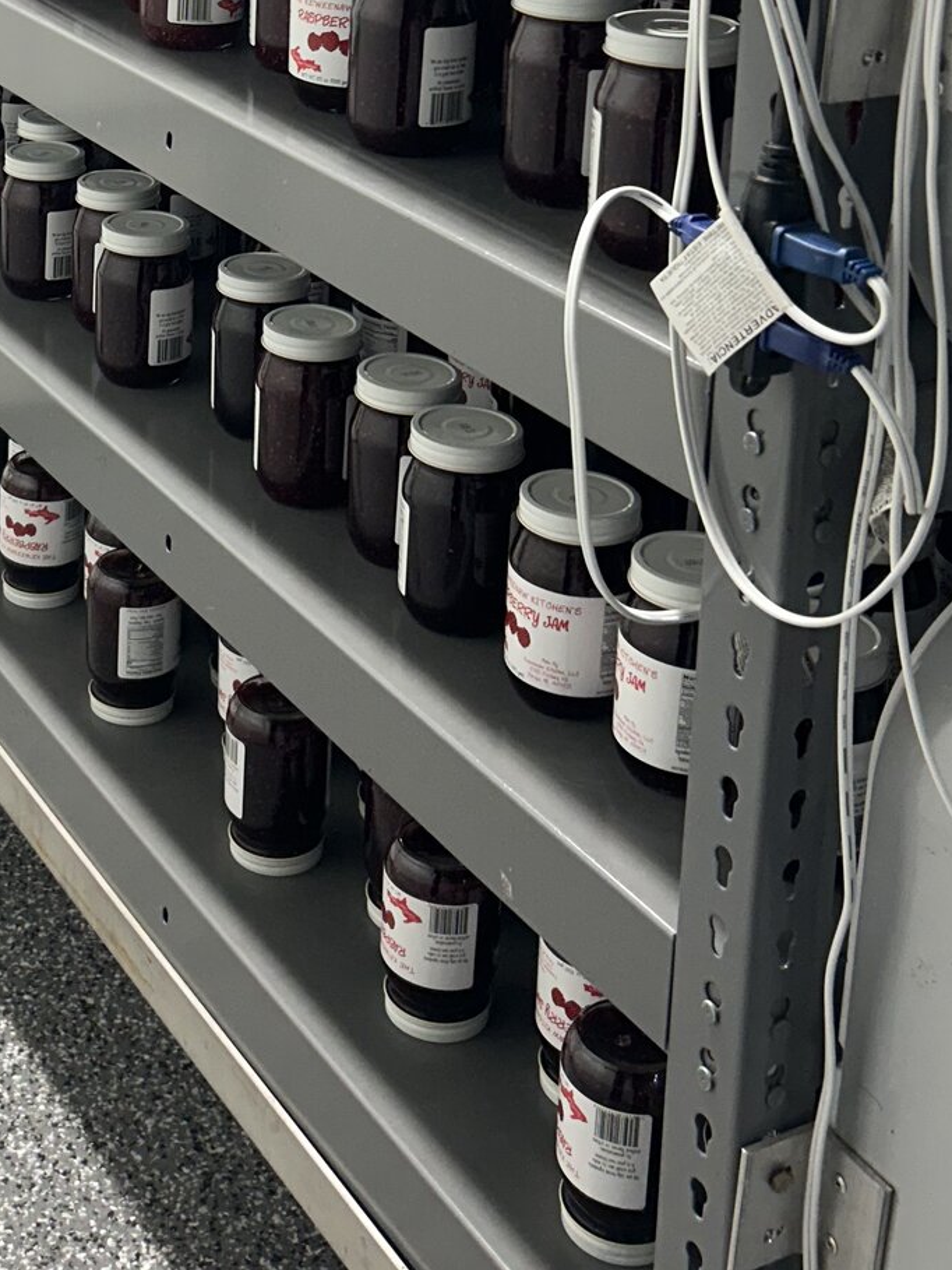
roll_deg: -1.1
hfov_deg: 23.7
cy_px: 34
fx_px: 2236
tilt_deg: -13.4
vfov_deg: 29.8
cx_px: 197
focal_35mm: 61
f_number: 1.5
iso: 80
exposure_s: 1/120
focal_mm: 5.7
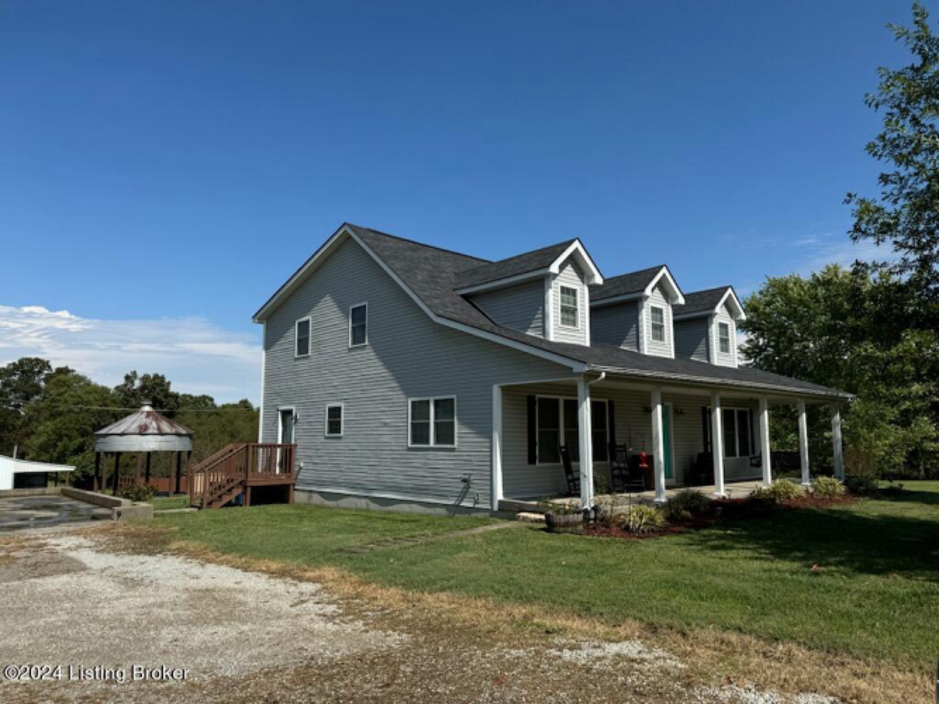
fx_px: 651
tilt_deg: +6.9
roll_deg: +0.0
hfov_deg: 71.6
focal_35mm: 24
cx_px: 470
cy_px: 352
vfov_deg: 56.8
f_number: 1.78
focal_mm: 6.76
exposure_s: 1/5814
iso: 80
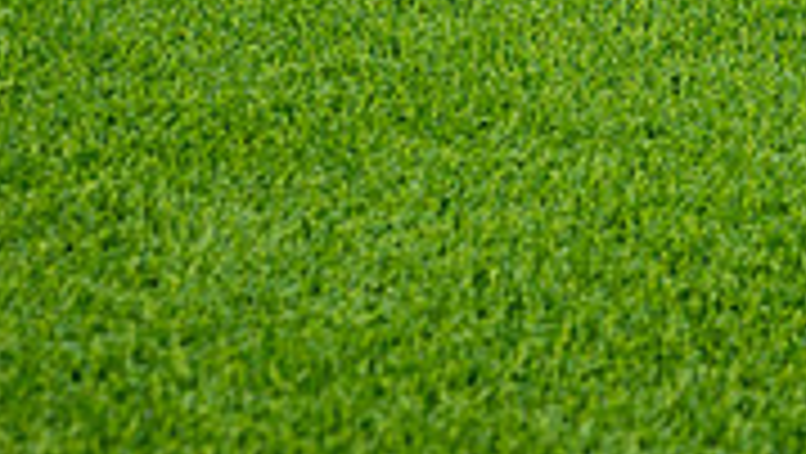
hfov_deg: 11.6
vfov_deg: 6.4
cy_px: -499
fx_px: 3935
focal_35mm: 184
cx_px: 666
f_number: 7.1
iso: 200
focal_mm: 70
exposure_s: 1/320
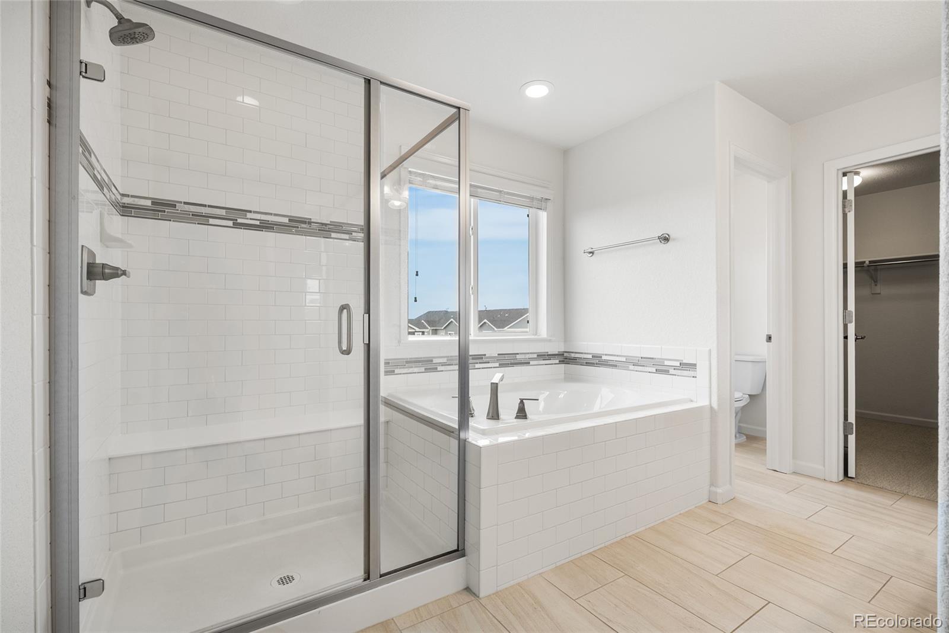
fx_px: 422
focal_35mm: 16
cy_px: 316
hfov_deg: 96.7
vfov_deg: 73.8
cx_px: 474
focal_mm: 16
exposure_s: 1/125
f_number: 8
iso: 200
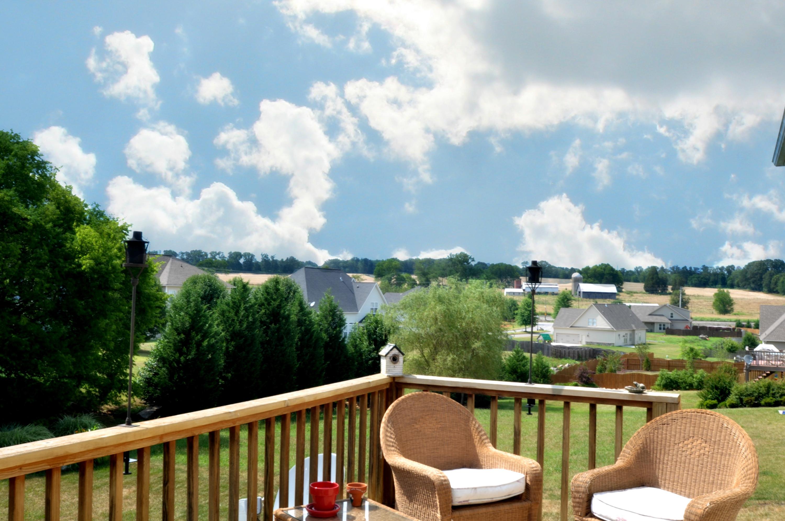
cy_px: 260
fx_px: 784
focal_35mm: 36
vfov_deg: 36.8
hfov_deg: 53.2
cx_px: 392
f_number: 16
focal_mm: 24
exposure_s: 1/20
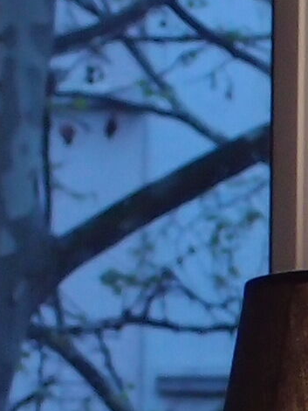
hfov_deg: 3.8
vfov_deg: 5.5
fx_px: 4231
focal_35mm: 357
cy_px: 764
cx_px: 1523
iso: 200
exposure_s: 1/40
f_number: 2
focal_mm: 9.87
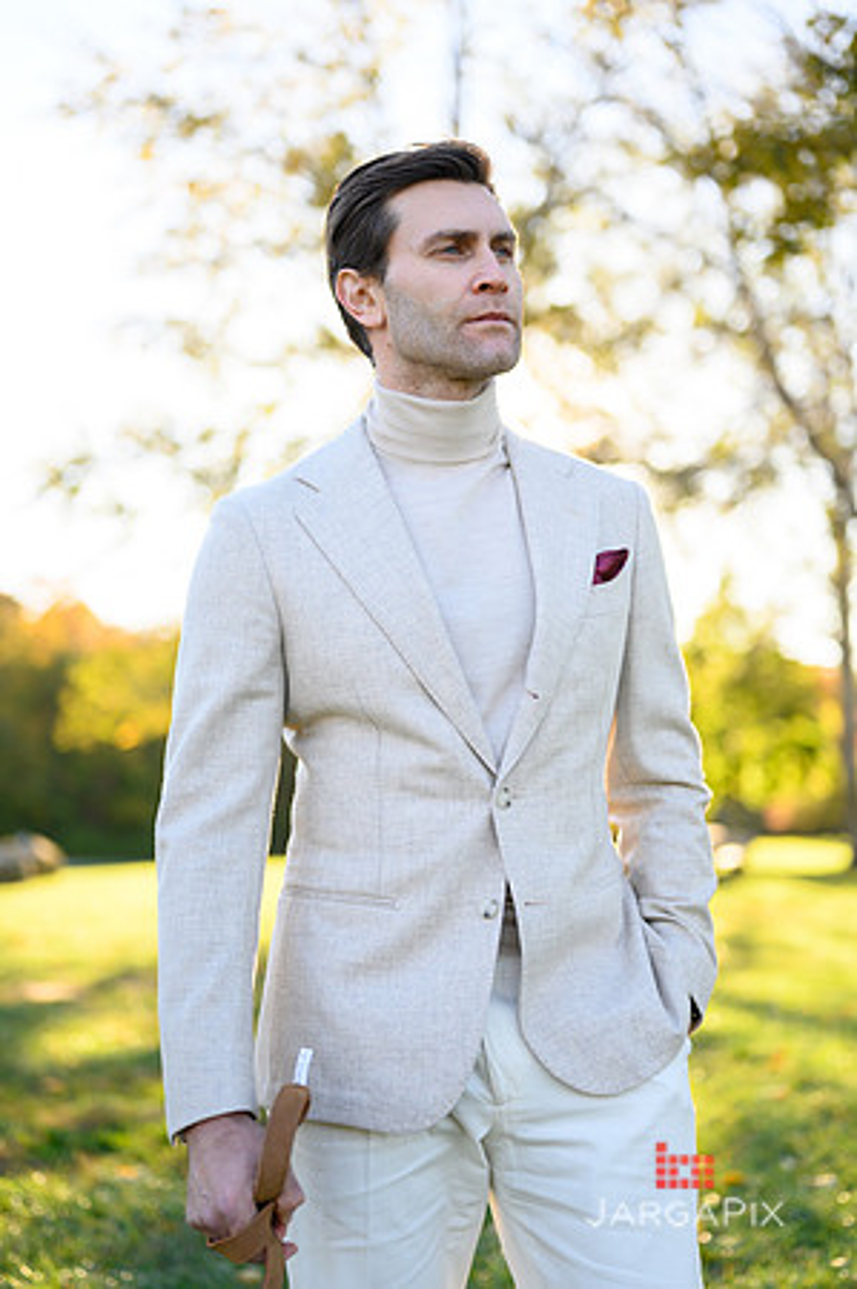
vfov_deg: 39.6
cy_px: 644
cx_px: 428
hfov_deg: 26.9
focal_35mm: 50
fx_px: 1789
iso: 320
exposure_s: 1/1250
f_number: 2
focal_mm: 50
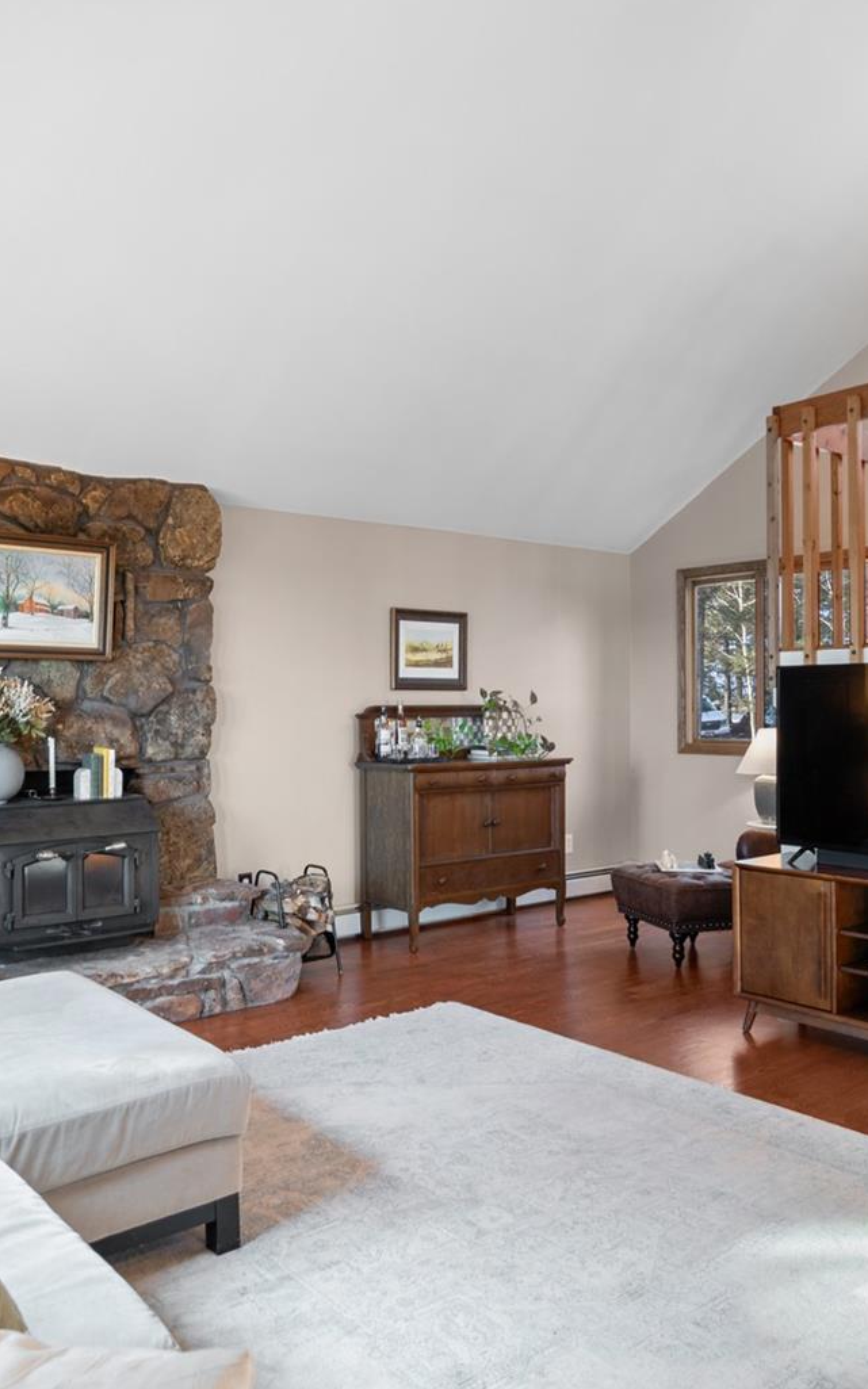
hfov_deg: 46.0
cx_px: 409
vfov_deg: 68.4
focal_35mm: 27
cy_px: 702
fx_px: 1022
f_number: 8
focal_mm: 17
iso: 400
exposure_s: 1.3
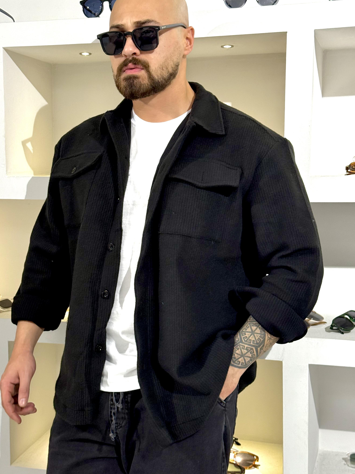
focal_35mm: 55
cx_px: 160
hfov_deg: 26.5
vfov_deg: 34.9
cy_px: 223
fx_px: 752
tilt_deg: -2.7
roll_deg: -0.2
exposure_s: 1/100
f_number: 1.78
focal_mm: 6.76
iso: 125
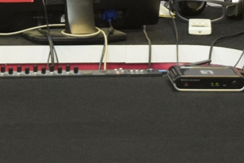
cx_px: 147
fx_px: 1214
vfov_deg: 7.6
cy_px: -58
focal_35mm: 179
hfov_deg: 11.5
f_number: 5
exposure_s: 1/30
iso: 2800
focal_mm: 40
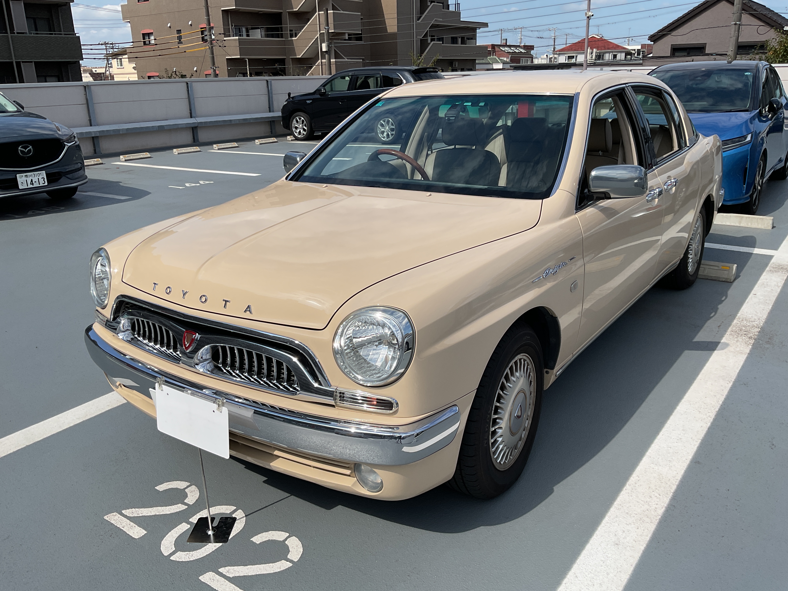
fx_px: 660
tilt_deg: -19.2
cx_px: 394
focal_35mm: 29
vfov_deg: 48.2
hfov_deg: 61.7
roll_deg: +0.1
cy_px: 296
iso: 16
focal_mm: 3
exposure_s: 1/3125
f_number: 1.8
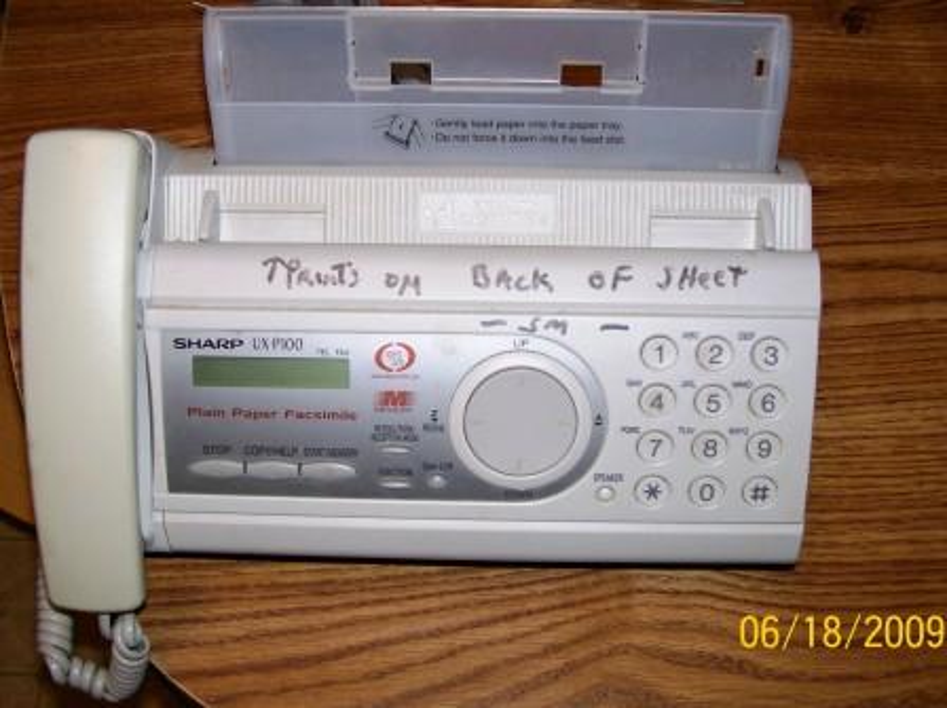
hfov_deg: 51.4
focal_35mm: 36
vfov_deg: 39.6
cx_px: 474
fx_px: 984
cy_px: 354
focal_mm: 6
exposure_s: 1/64
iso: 80
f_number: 2.7
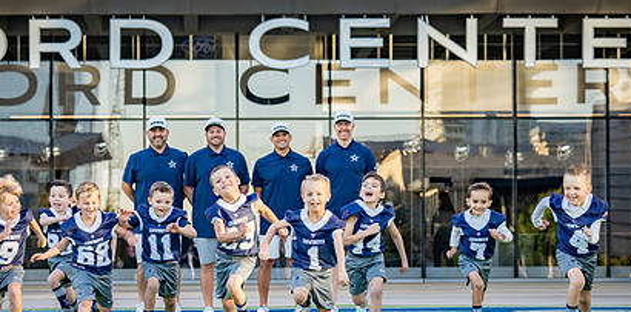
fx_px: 2132
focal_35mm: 131
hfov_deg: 16.8
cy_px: 259
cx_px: 240
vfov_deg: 8.4
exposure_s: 1/1250
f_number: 4
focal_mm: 70
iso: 1000
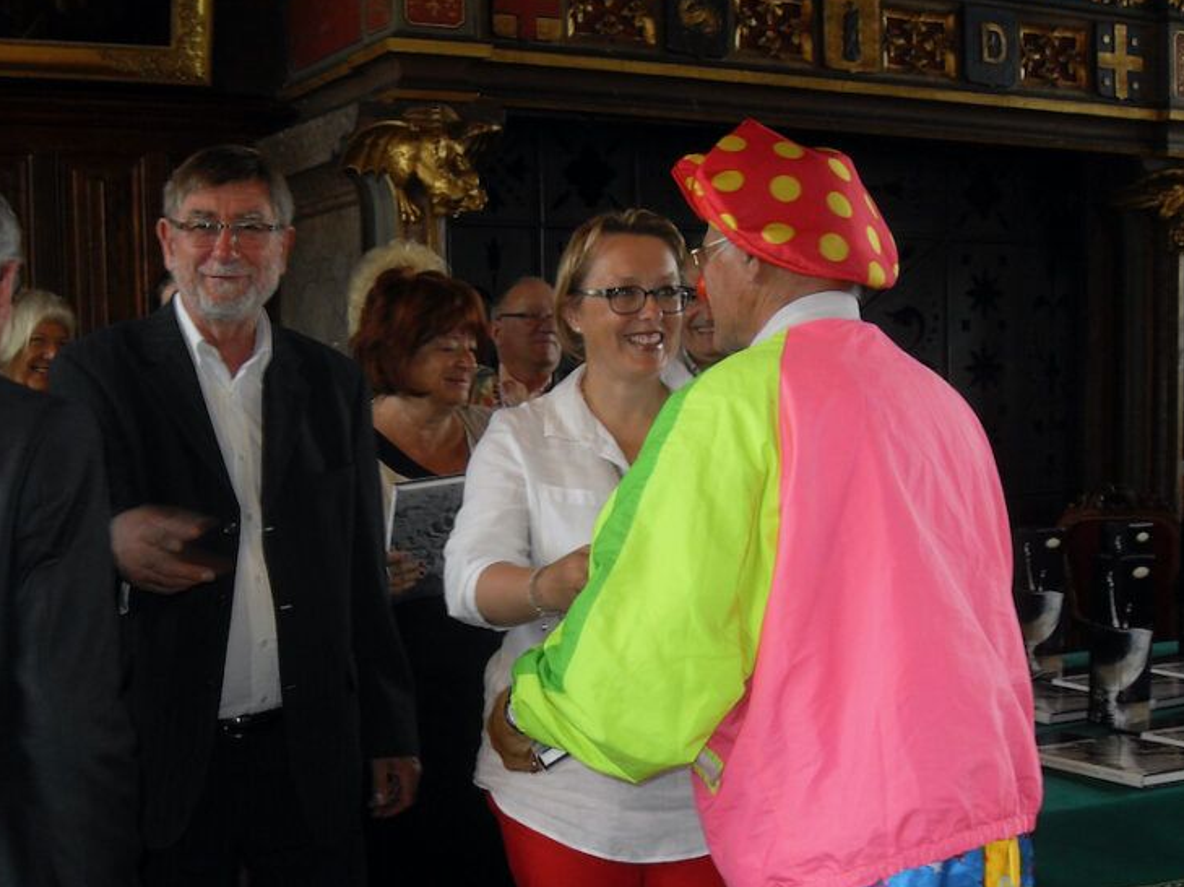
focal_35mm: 52
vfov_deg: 27.9
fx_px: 1778
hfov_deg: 36.8
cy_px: 580
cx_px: 555
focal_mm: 6.3
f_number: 2.8
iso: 100
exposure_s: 1/45
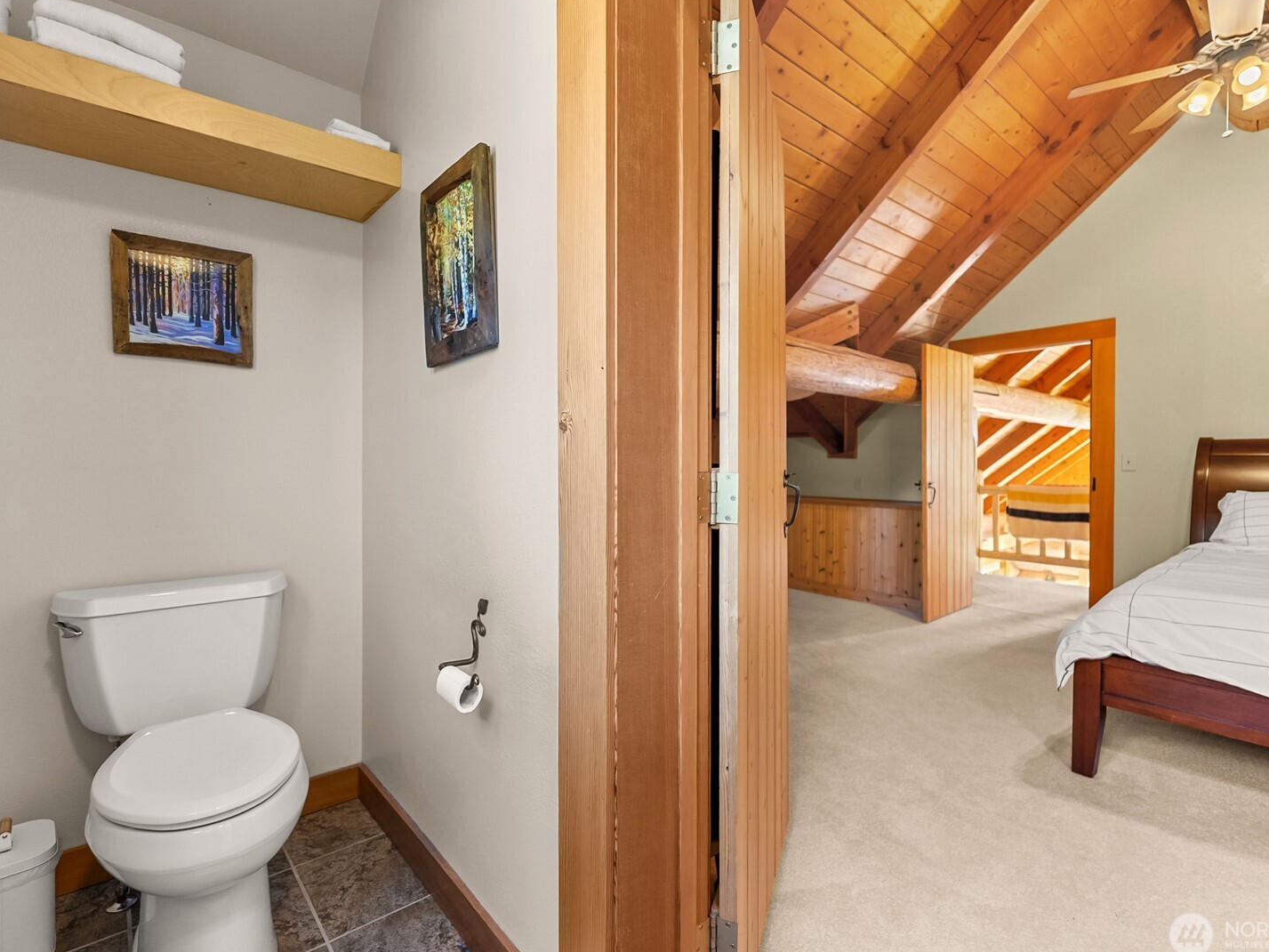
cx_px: 632
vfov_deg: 78.1
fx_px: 587
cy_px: 465
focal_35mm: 16
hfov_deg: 94.5
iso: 400
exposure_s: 1/15
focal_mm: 14
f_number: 2.8
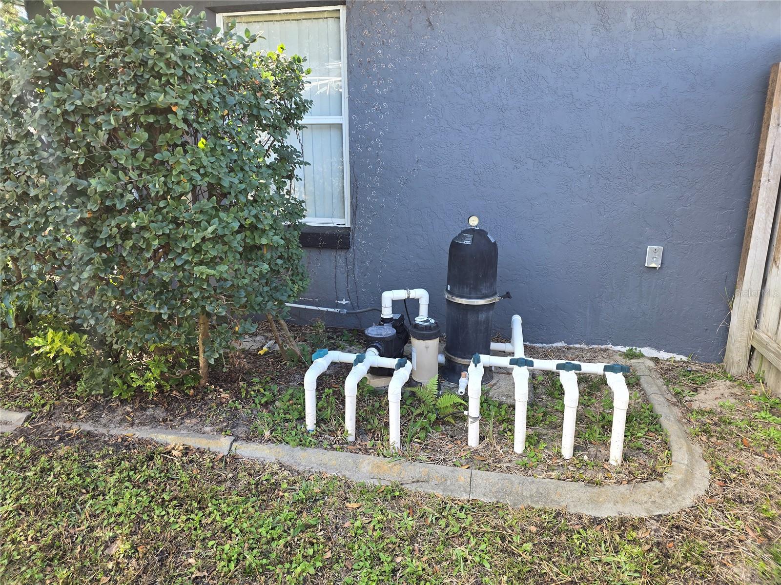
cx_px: 390
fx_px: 519
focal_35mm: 23
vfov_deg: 58.9
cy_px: 292
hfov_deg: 73.9
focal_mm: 6.3
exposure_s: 1/180
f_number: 1.7
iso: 50
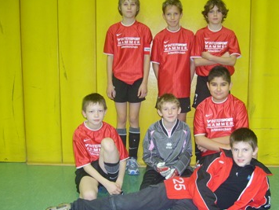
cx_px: 172
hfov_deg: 42.7
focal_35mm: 44
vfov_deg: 32.8
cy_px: 120
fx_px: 355
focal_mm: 5.8
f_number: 2.8
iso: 163
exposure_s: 1/45
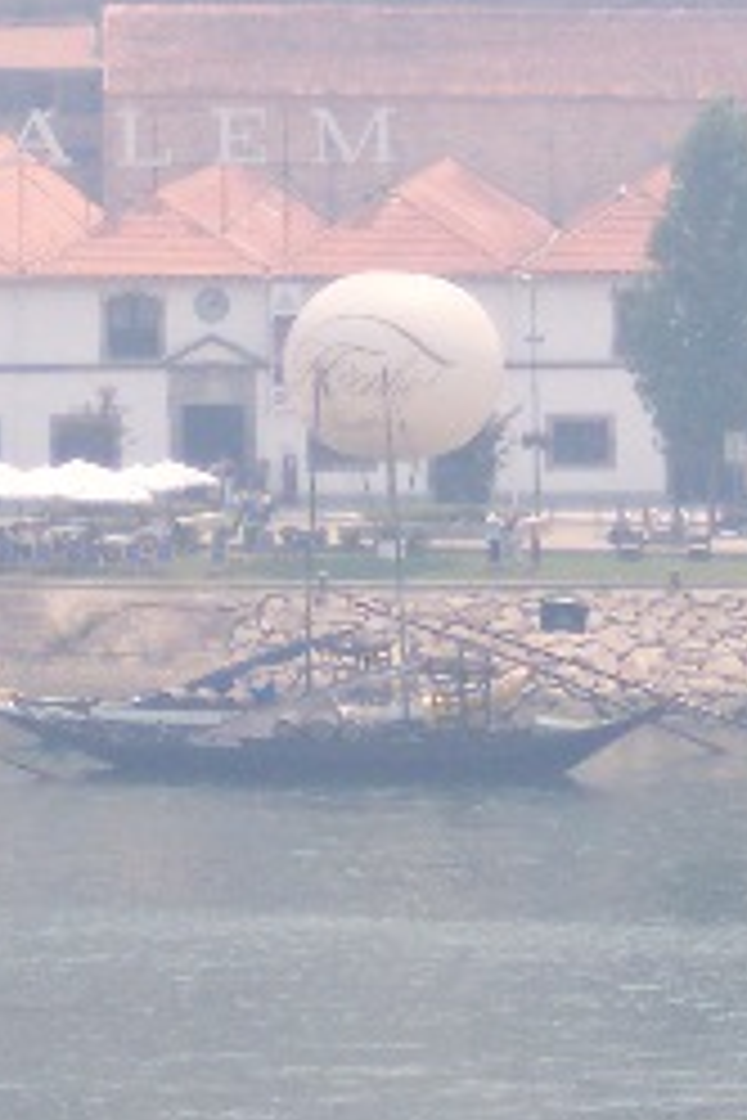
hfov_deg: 4.1
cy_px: 112
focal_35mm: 338
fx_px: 10519
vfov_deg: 6.1
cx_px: 410
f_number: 4.8
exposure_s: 1/700
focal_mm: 21.3
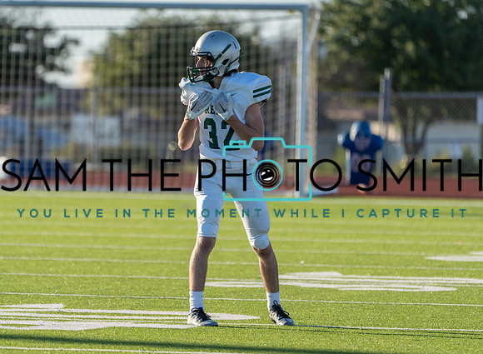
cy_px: 181
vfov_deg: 3.0
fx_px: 6842
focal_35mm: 494
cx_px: 204
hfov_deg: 4.0
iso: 500
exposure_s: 1/1250
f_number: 5.6
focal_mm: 400
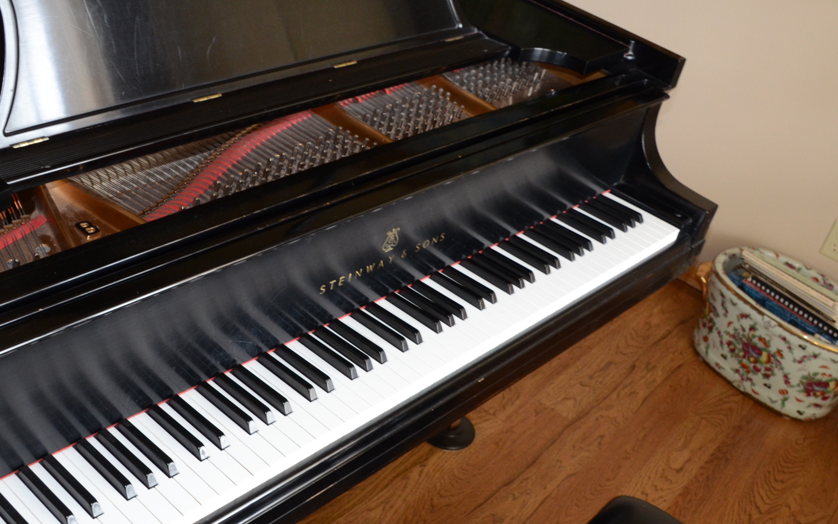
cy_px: 291
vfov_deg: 30.5
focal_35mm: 42
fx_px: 959
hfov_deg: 46.9
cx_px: 334
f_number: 5
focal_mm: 18
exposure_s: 1/20
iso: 1000
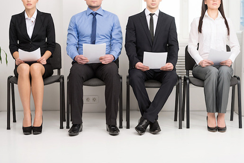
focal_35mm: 78
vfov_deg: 17.5
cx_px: 122
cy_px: 82
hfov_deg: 26.0
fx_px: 529
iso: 200
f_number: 5.6
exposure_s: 1/60
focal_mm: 78
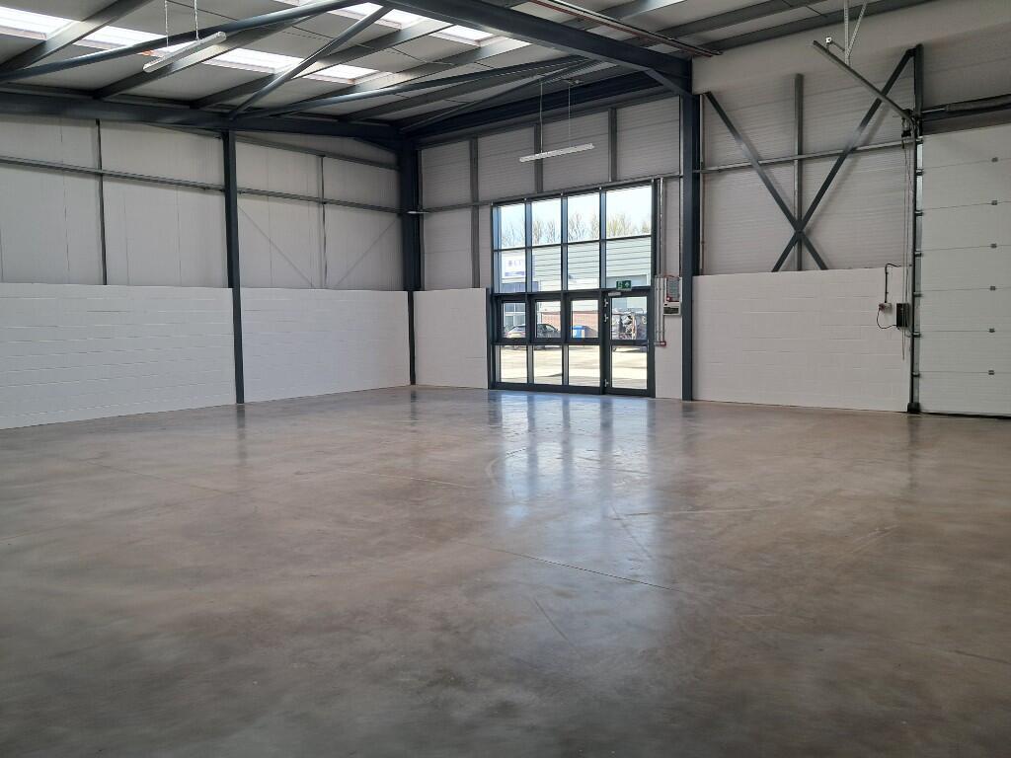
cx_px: 506
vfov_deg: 51.4
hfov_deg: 65.3
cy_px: 379
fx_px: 789
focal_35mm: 27
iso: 50
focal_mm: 4
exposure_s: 1/100
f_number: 1.8
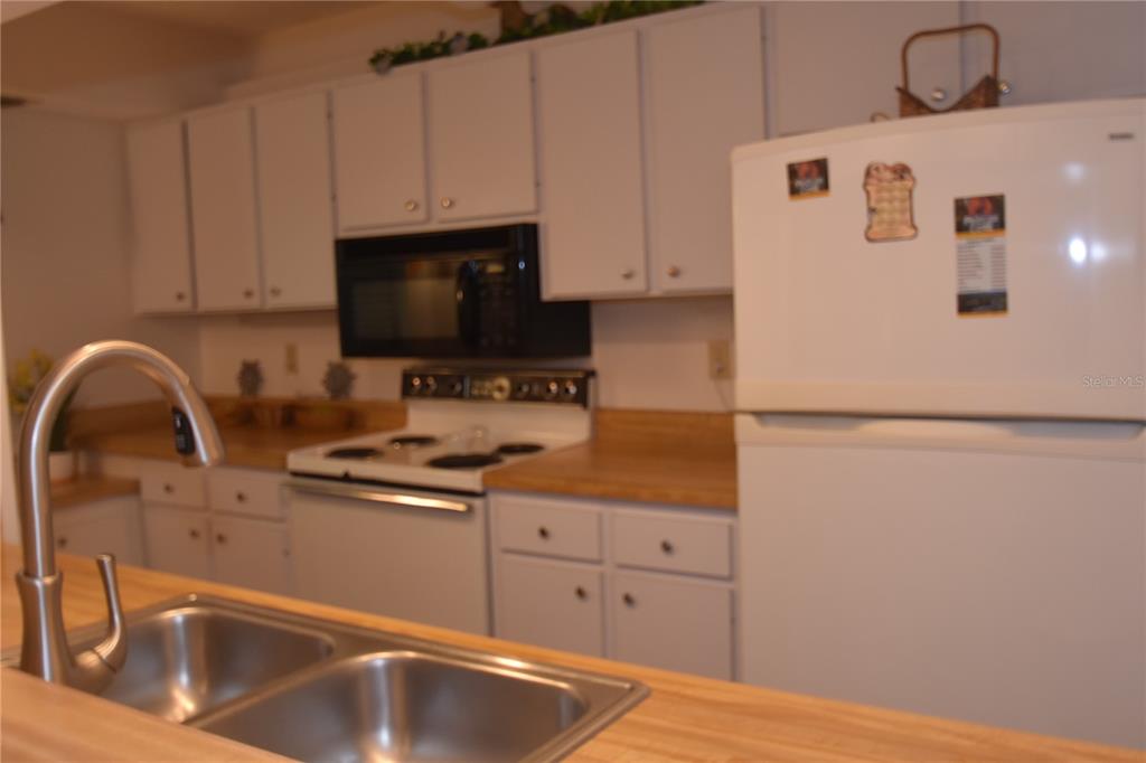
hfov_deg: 59.5
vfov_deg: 41.7
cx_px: 573
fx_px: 1002
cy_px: 382
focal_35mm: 32
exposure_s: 1/100
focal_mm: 21
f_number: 4.5
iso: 800
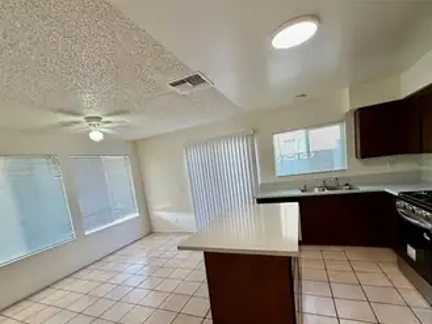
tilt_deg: -6.8
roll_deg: +7.4
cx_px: 209
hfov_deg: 91.0
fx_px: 212
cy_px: 194
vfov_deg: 74.0
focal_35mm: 17
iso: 160
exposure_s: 1/120
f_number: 2.2
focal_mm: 2.22
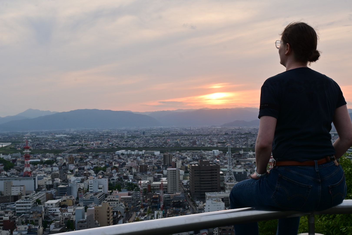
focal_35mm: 49
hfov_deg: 40.5
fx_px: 477
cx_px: 176
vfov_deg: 27.7
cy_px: 118
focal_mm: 32.5
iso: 100
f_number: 11
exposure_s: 1/20
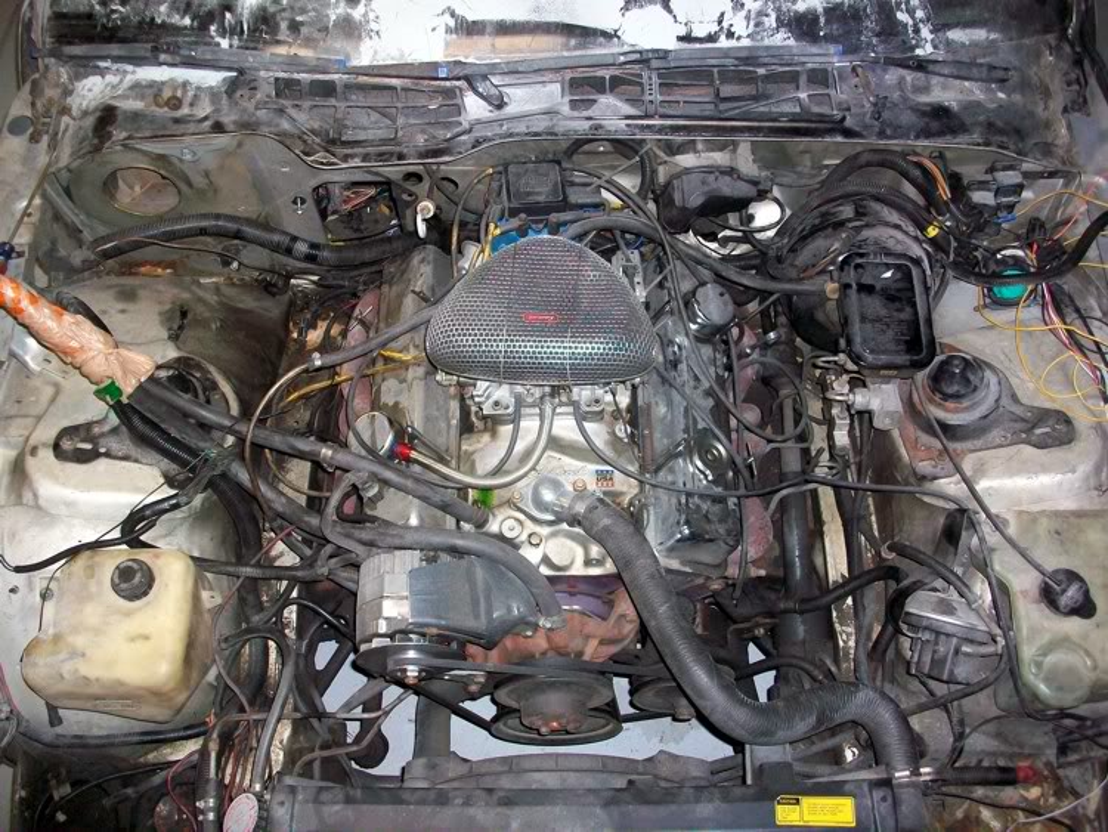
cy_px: 416
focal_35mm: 32
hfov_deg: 56.8
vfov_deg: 44.2
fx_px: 1025
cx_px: 554
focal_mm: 5.7
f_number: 2.8
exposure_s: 1/60
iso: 160
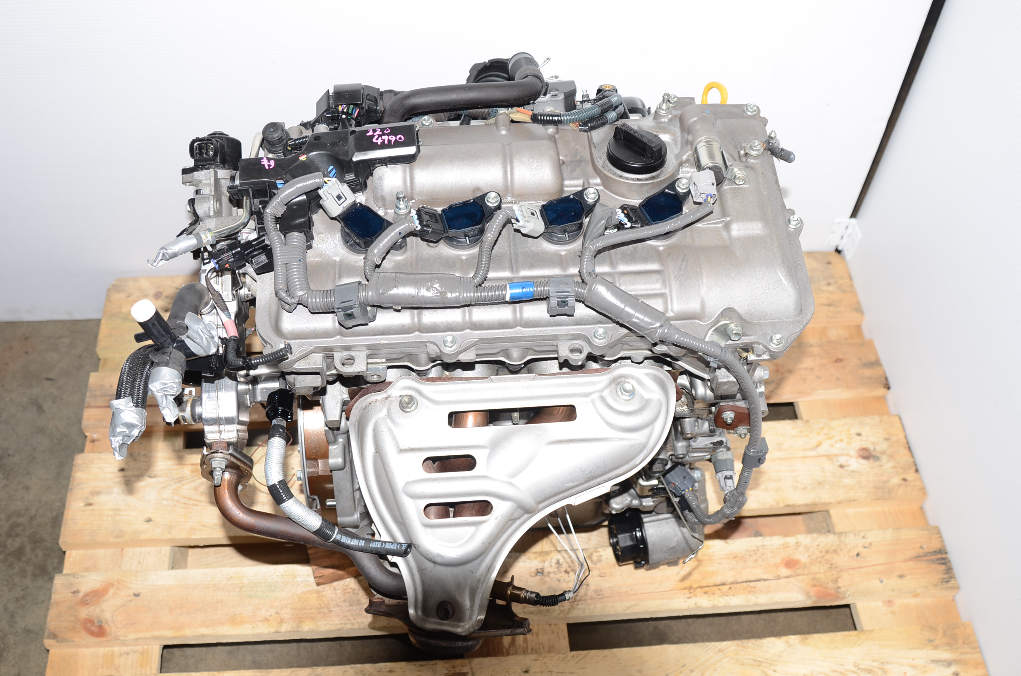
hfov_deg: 53.2
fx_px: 1019
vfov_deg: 36.7
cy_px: 338
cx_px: 510
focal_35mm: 36
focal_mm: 24
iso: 100
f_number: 5
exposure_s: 1/60
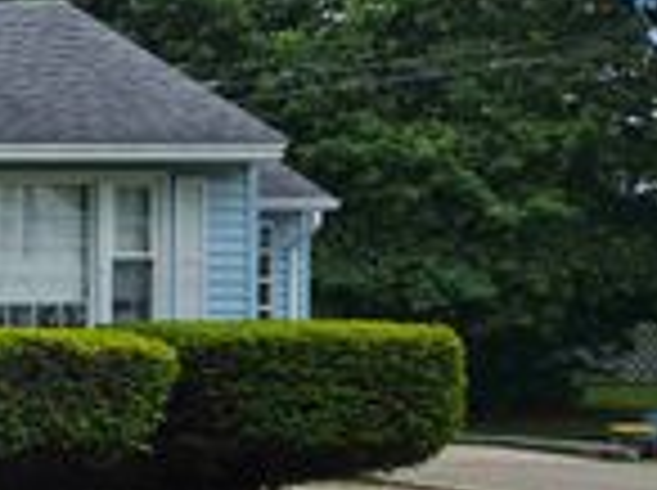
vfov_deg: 18.6
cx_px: -436
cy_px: 299
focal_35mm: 79
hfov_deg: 19.9
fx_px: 1497
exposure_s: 1/2163
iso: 25
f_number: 1.8
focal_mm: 5.4
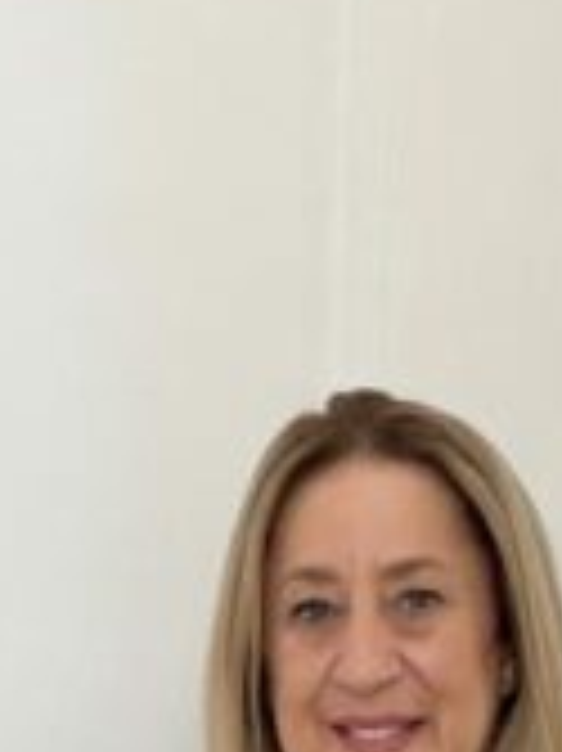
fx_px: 3121
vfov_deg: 12.0
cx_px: 67
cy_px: 1590
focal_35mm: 144
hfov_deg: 10.2
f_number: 1.9
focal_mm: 2.71
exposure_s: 1/50
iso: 100
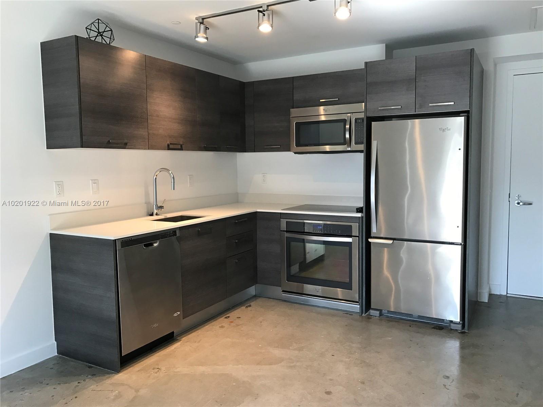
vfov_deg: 49.7
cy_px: 204
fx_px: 439
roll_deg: +0.5
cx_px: 272
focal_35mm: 28
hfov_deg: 63.4
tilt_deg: -3.9
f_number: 1.8
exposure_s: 1/30
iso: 25
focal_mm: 3.99
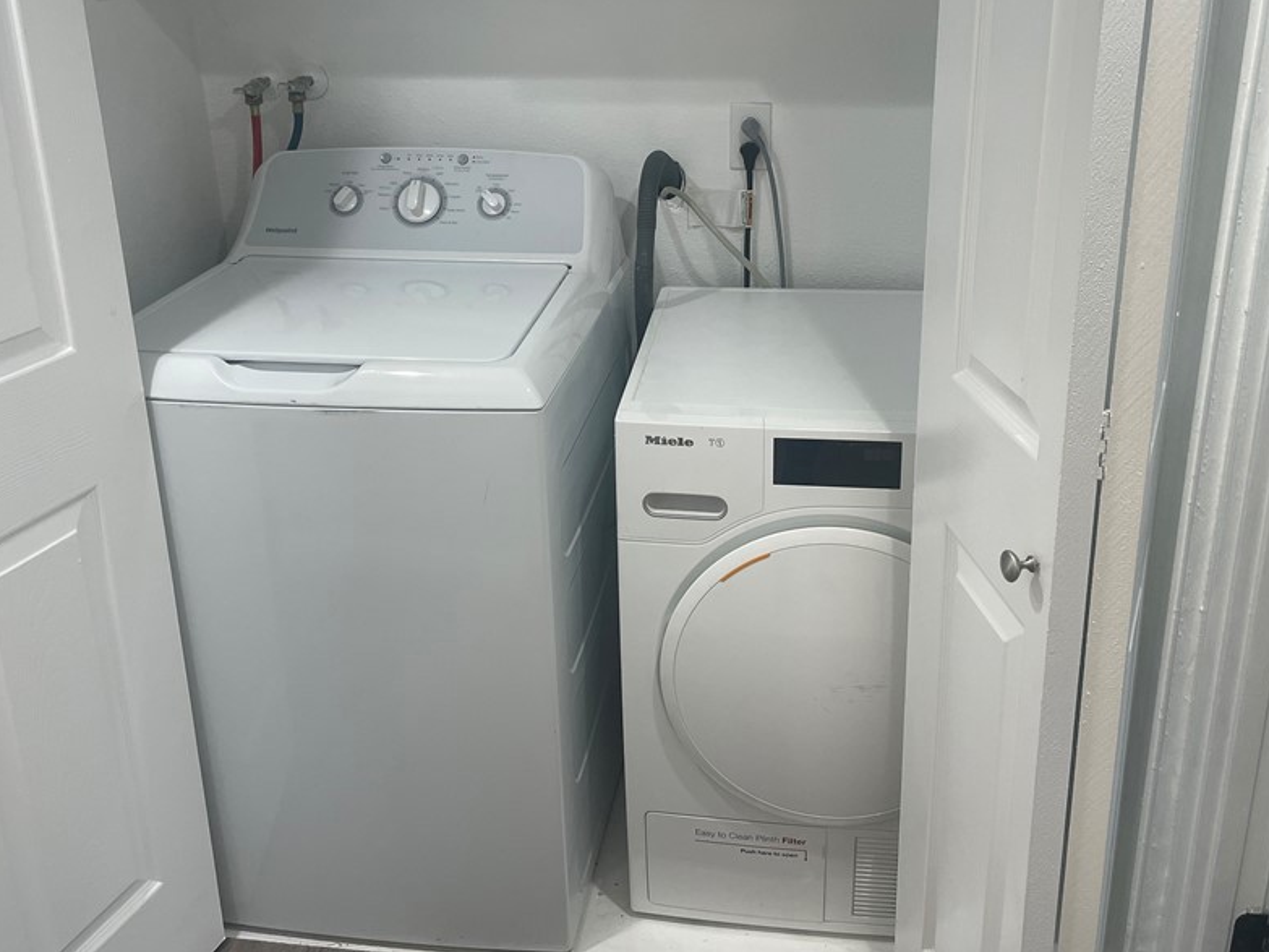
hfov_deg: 53.9
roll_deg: +1.3
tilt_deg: -18.8
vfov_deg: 41.5
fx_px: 1246
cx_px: 664
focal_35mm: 34
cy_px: 357
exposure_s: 1/120
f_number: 1.6
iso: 80
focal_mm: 4.2
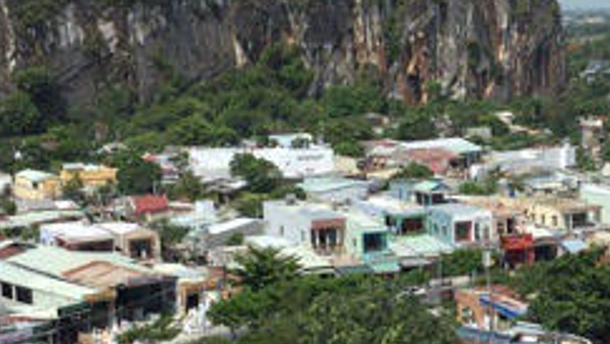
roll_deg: -0.5
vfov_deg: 13.6
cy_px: 226
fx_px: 1440
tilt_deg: -8.9
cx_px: 532
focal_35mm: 89
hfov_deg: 23.4
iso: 25
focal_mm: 3.3
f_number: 2.4
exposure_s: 1/1314
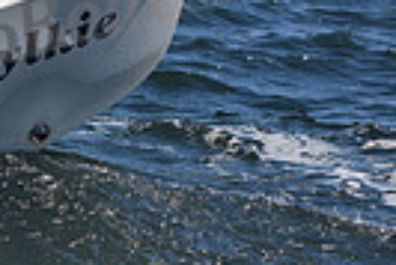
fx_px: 3359
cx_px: -322
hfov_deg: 6.6
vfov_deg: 4.5
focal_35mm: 305
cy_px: -82
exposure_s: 1/1000
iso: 200
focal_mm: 70
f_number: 5
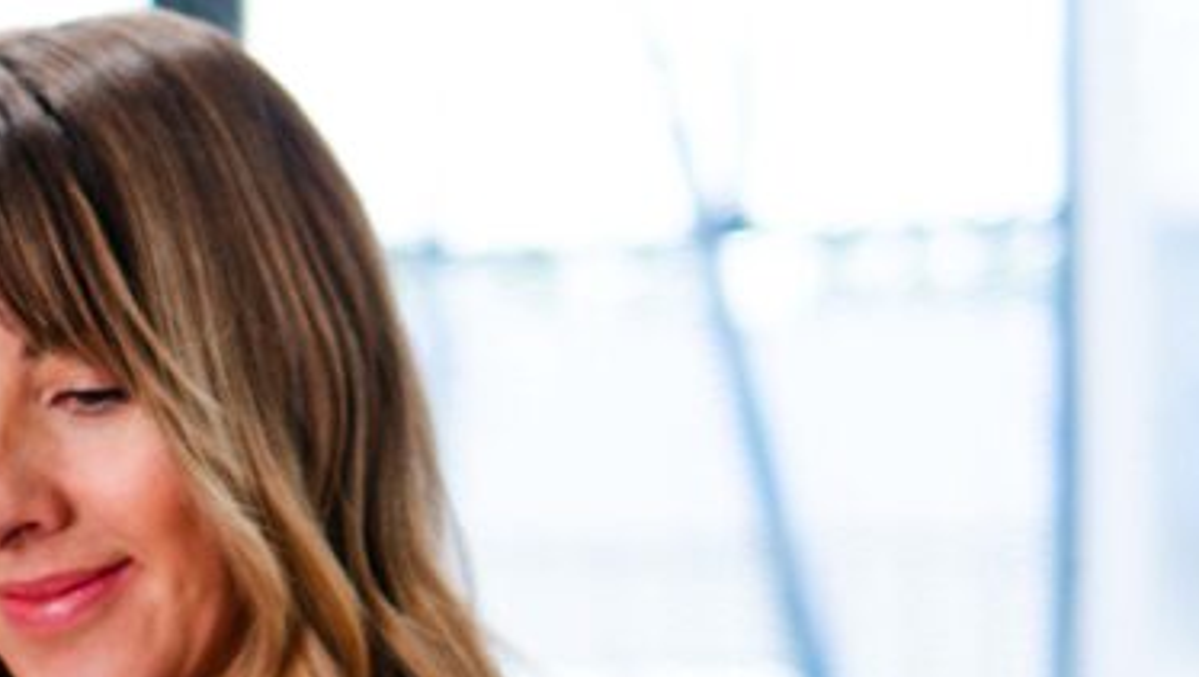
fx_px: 4104
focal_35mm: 129
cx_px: -282
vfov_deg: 9.3
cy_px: 724
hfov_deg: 15.9
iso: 400
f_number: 1.4
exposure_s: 1/800
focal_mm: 30
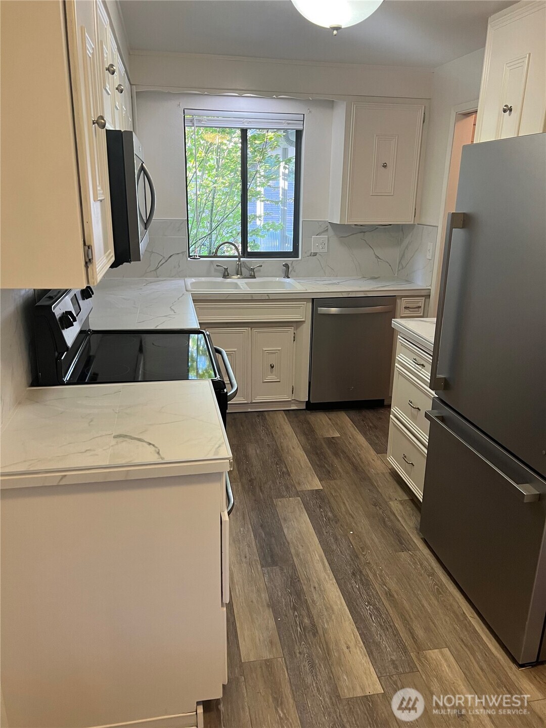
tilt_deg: -16.4
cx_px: 273
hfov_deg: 53.1
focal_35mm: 26
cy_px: 364
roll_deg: -1.8
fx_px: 547
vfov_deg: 67.3
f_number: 1.5
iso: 80
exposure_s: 1/60
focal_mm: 5.7
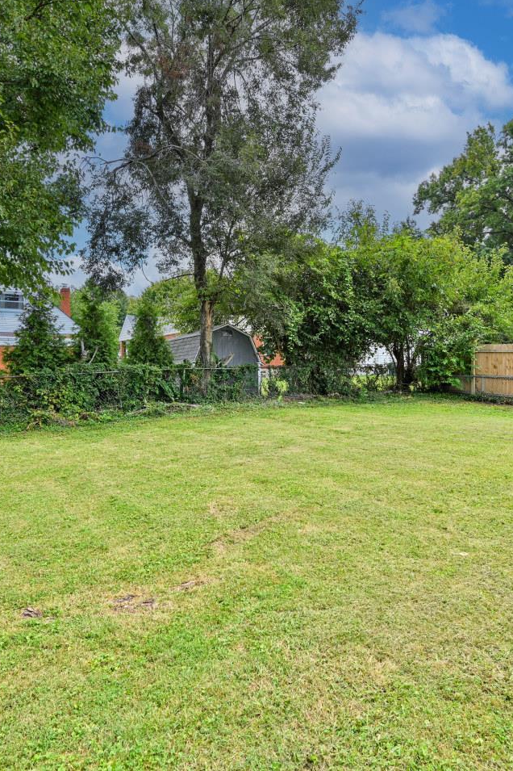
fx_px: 471
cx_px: 257
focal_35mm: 22
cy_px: 368
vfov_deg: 78.6
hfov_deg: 57.2
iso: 100
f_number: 6.3
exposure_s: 1/320
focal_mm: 14
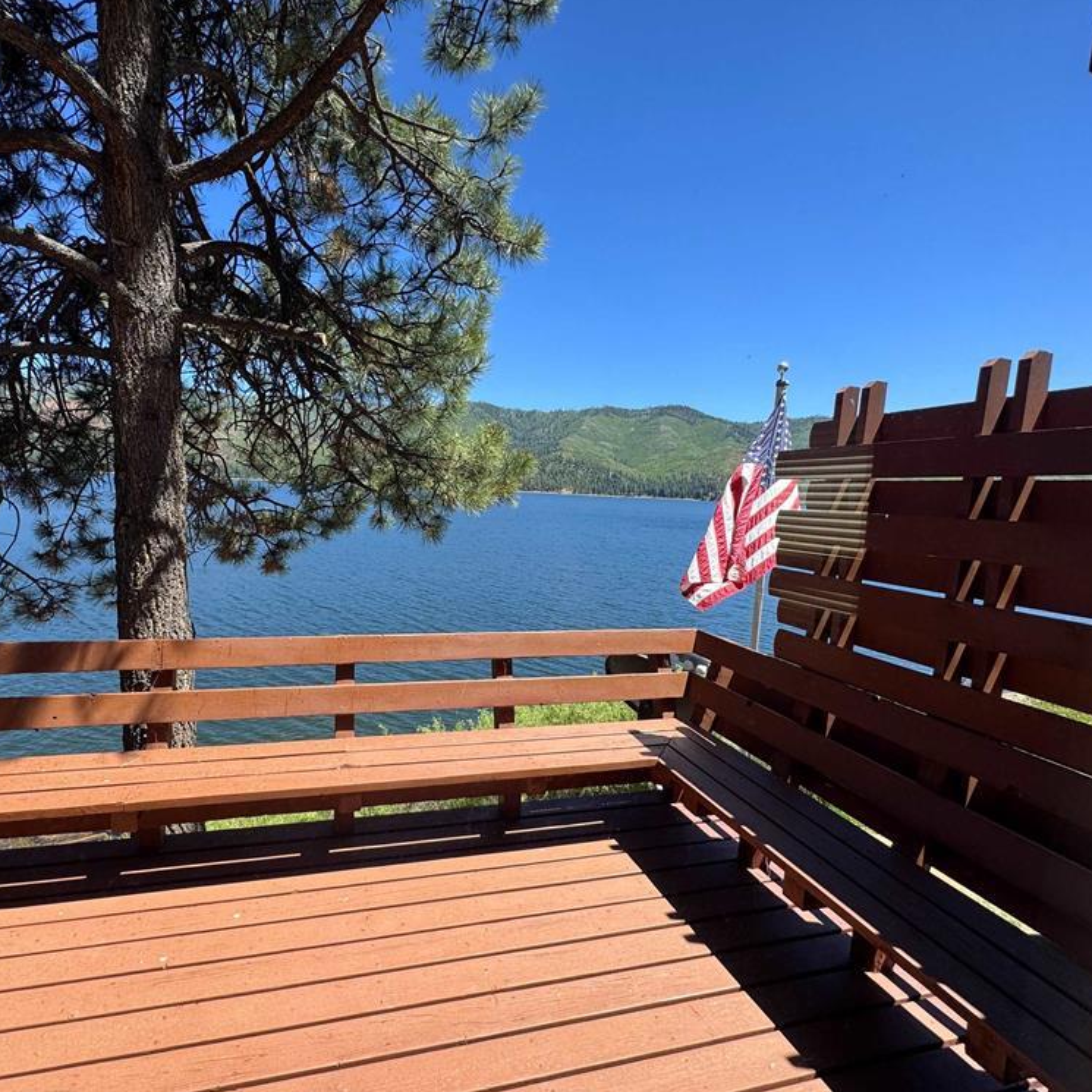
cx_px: 456
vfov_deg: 84.0
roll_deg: -3.3
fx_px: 607
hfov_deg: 83.3
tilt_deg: -6.1
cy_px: 553
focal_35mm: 17
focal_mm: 2.22
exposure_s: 1/657
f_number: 2.2
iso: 40
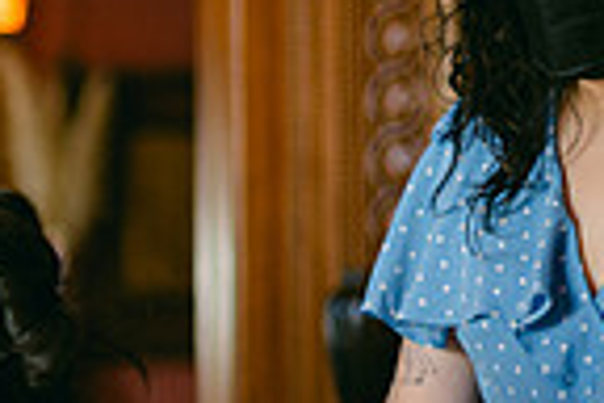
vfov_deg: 5.9
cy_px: 359
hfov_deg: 8.5
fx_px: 3926
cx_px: -382
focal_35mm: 234
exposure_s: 1/125
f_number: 1.8
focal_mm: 58
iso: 140
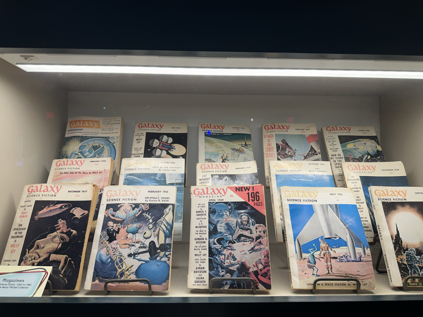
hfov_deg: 71.6
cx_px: 212
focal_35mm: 24
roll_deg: -0.3
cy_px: 158
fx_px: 293
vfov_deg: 56.8
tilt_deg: +0.3
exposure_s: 1/120
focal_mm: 6.86
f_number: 1.78
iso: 125
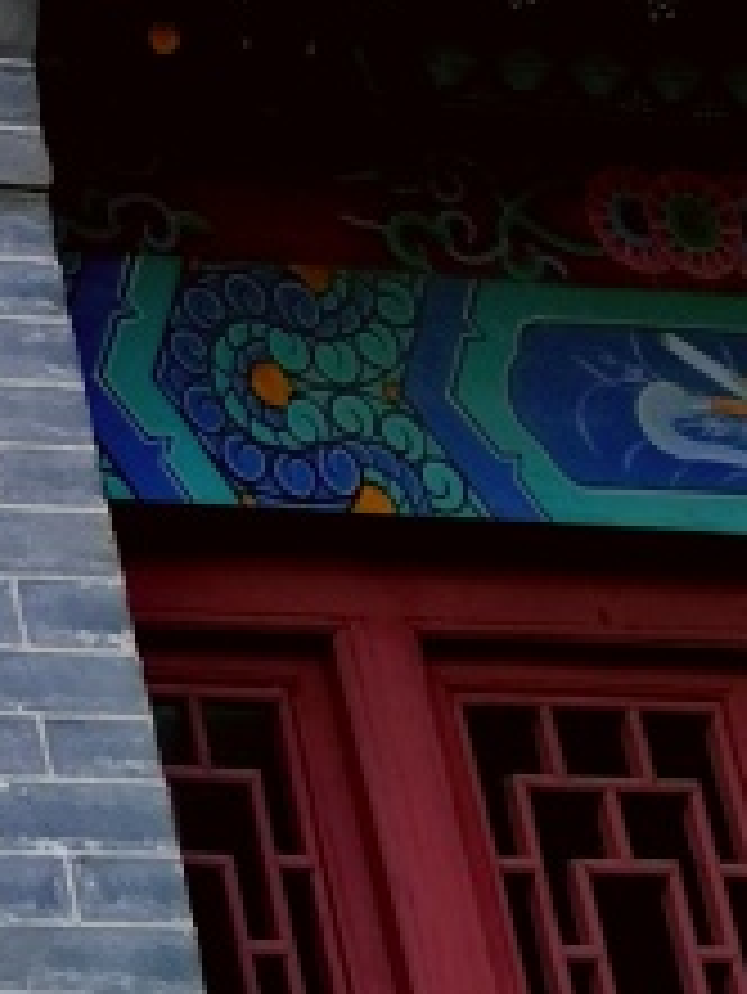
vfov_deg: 10.8
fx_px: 5002
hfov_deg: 7.8
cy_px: -666
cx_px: -1206
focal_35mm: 174
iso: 64
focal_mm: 5.58
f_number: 8
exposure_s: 1/100
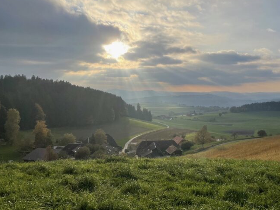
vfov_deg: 45.5
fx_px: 251
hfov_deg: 58.2
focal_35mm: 31
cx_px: 156
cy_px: 105
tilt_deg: -3.5
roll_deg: -0.4
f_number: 1.6
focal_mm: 4.2
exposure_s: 1/5814
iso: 32
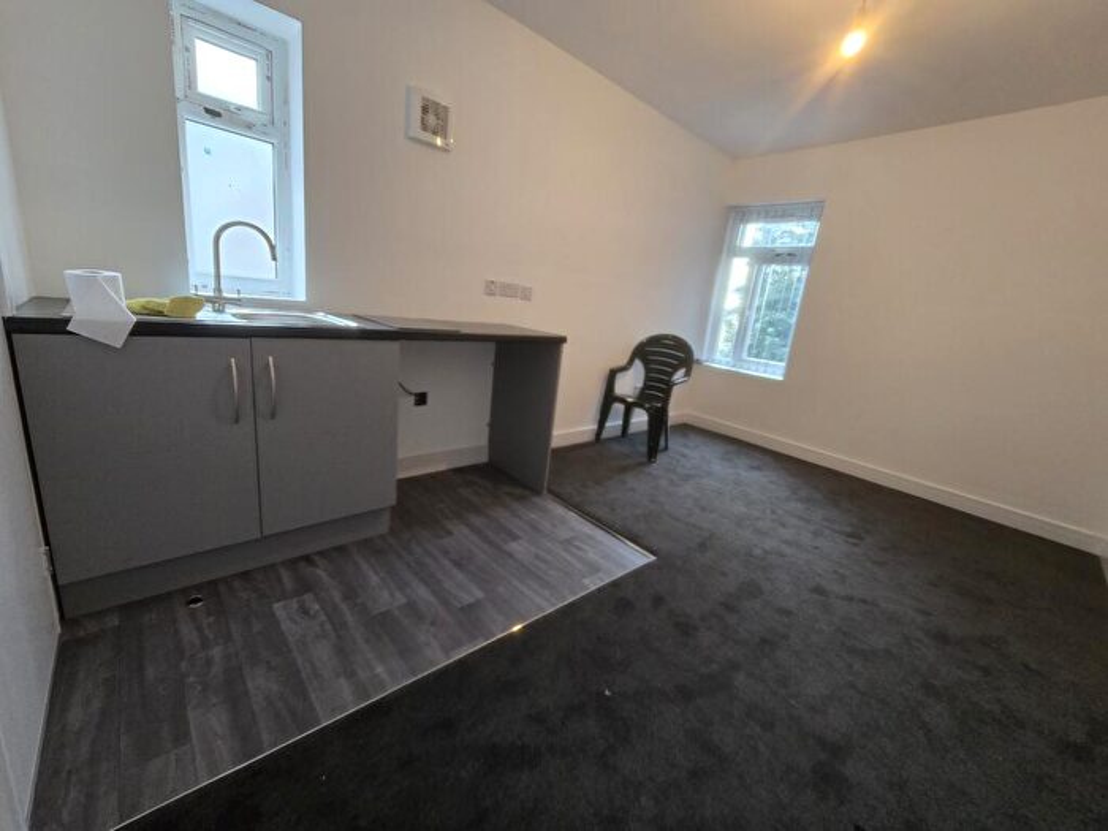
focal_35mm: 13
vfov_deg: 89.9
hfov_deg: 106.2
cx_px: 554
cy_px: 416
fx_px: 416
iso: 400
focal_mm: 2.2
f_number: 2.2
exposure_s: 1/50
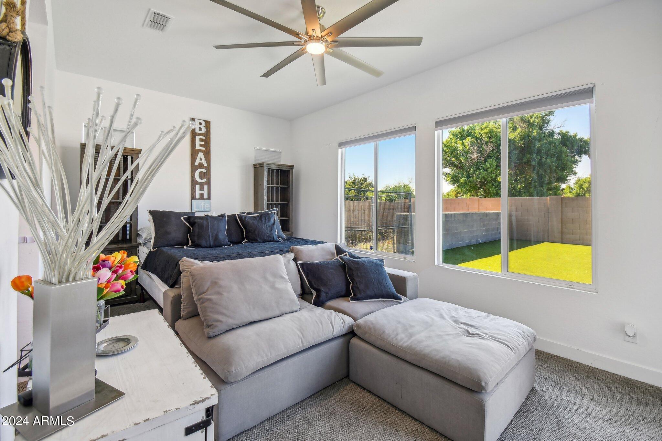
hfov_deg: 100.4
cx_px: 331
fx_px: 276
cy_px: 220
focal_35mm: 15
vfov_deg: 77.3
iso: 400
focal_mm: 10
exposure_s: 1/15
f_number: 8
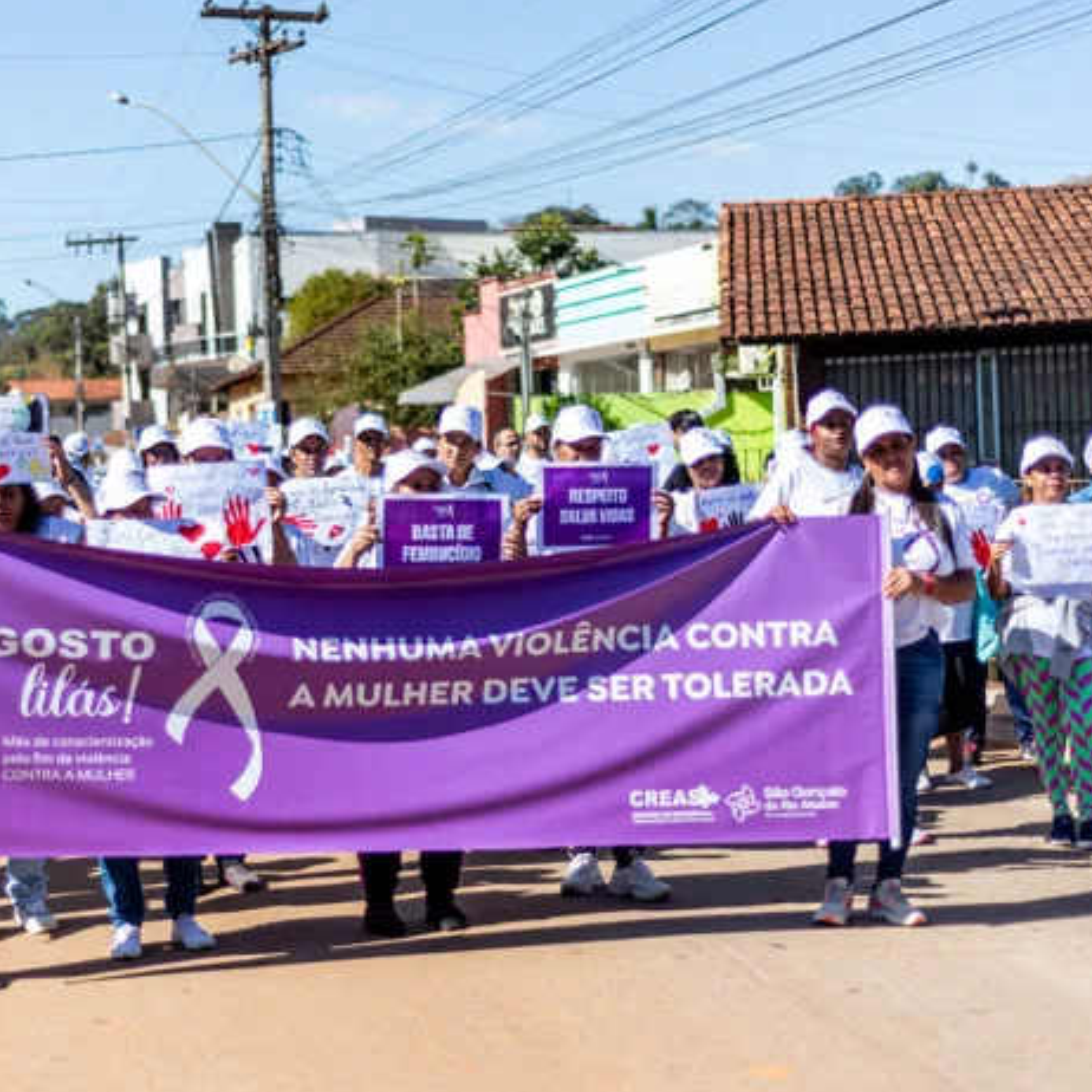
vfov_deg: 26.9
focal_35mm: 64
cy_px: 545
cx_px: 399
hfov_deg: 26.8
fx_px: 2284
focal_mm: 50
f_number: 1.8
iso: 100
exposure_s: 1/2500
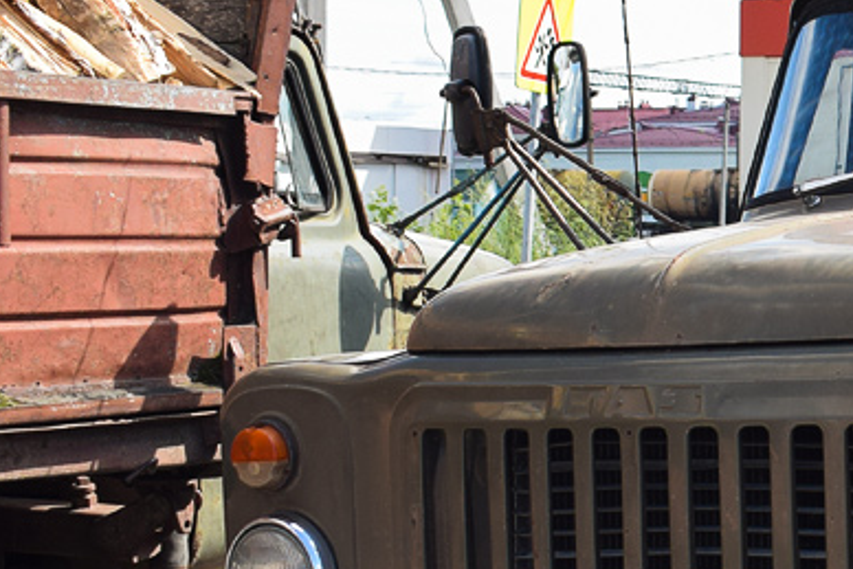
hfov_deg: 18.7
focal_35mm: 102
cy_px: 402
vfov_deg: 13.4
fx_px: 2418
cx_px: 1077
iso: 200
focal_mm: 22
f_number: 5.6
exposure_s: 1/400
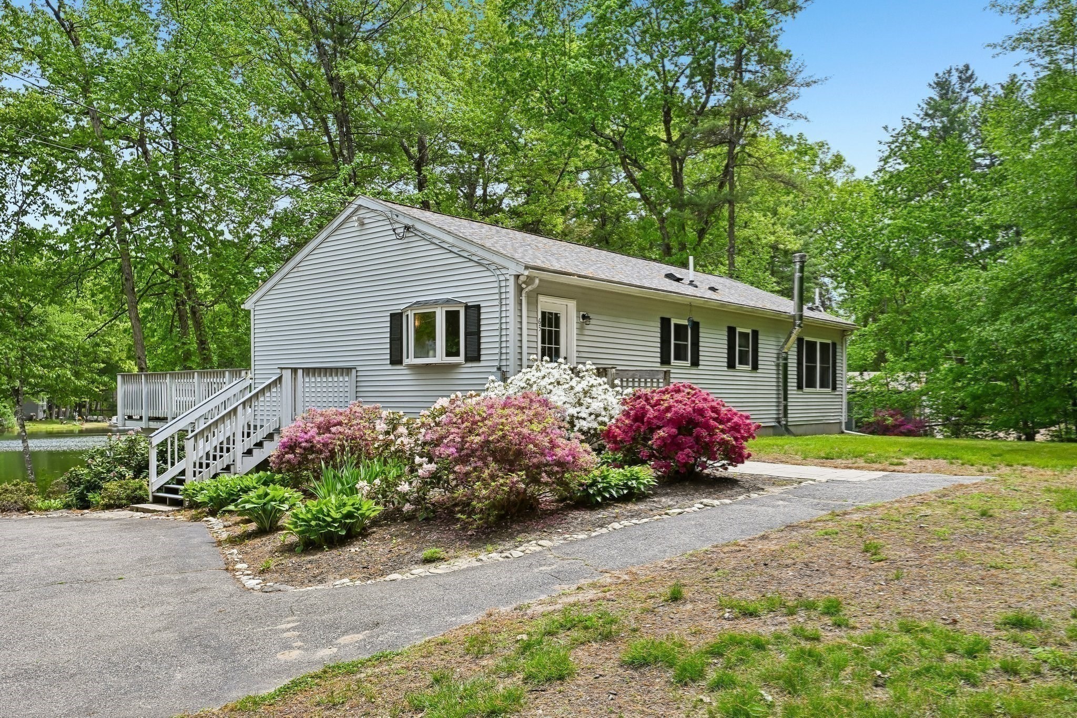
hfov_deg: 67.4
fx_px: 808
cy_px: 359
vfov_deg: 47.9
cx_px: 538
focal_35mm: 27
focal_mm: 27
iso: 400
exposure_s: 1/500
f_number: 8
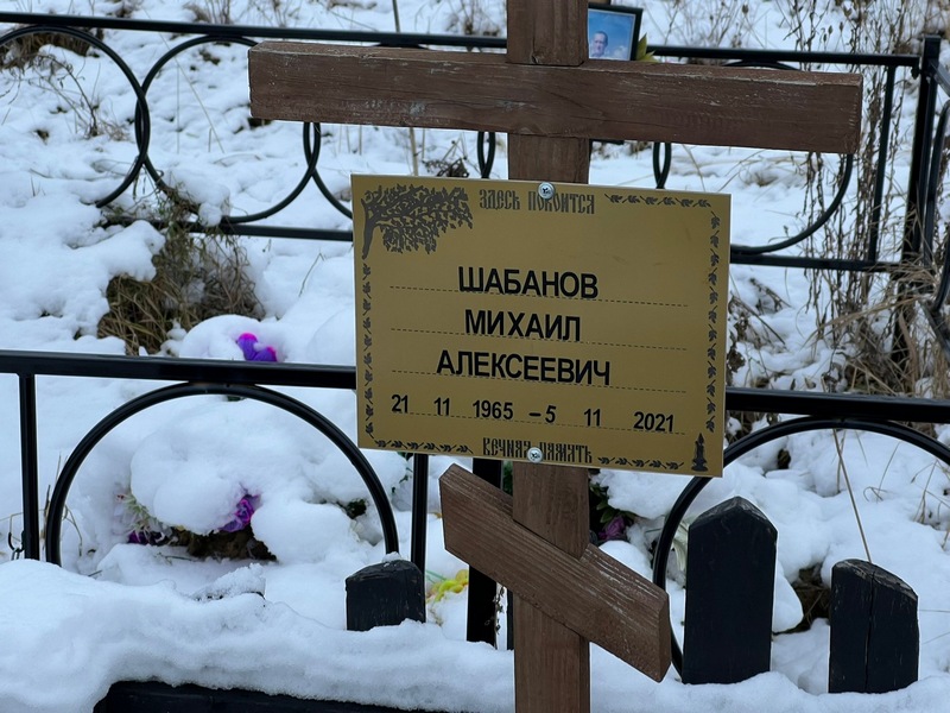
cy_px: 356
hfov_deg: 25.3
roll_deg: -2.5
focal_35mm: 77
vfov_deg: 19.1
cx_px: 475
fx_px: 2113
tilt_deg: -18.3
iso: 32
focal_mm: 9
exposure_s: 1/104
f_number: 2.8
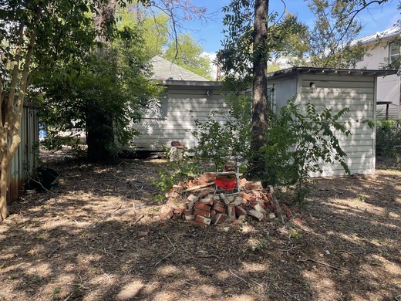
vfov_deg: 44.1
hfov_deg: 56.8
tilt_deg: -2.0
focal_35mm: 32
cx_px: 204
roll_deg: -0.9
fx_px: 371
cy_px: 136
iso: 32
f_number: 1.6
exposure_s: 1/530
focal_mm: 4.2
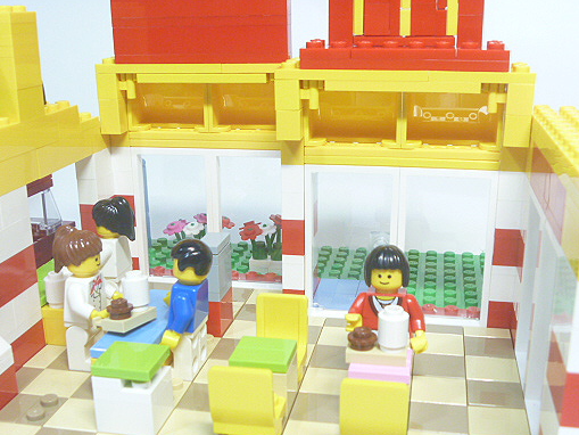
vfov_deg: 32.8
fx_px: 736
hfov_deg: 42.9
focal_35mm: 44
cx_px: 282
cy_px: 268
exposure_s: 1/30
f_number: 3.5
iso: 320
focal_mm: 6.3
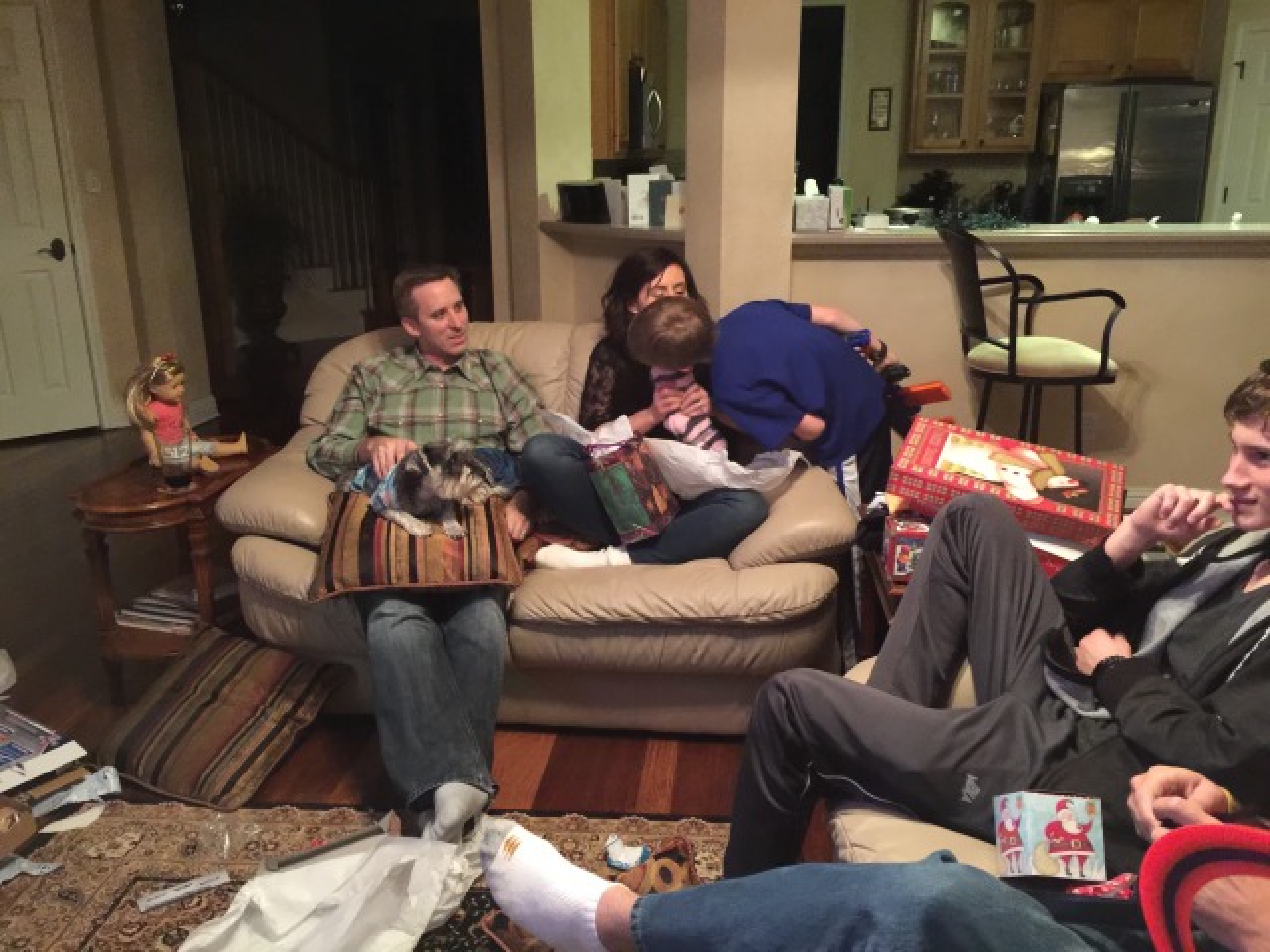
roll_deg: -0.1
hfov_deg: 61.7
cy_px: 476
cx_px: 635
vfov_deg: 48.2
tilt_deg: -14.6
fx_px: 1064
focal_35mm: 29
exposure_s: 1/4
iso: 100
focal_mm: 4.15
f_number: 2.2
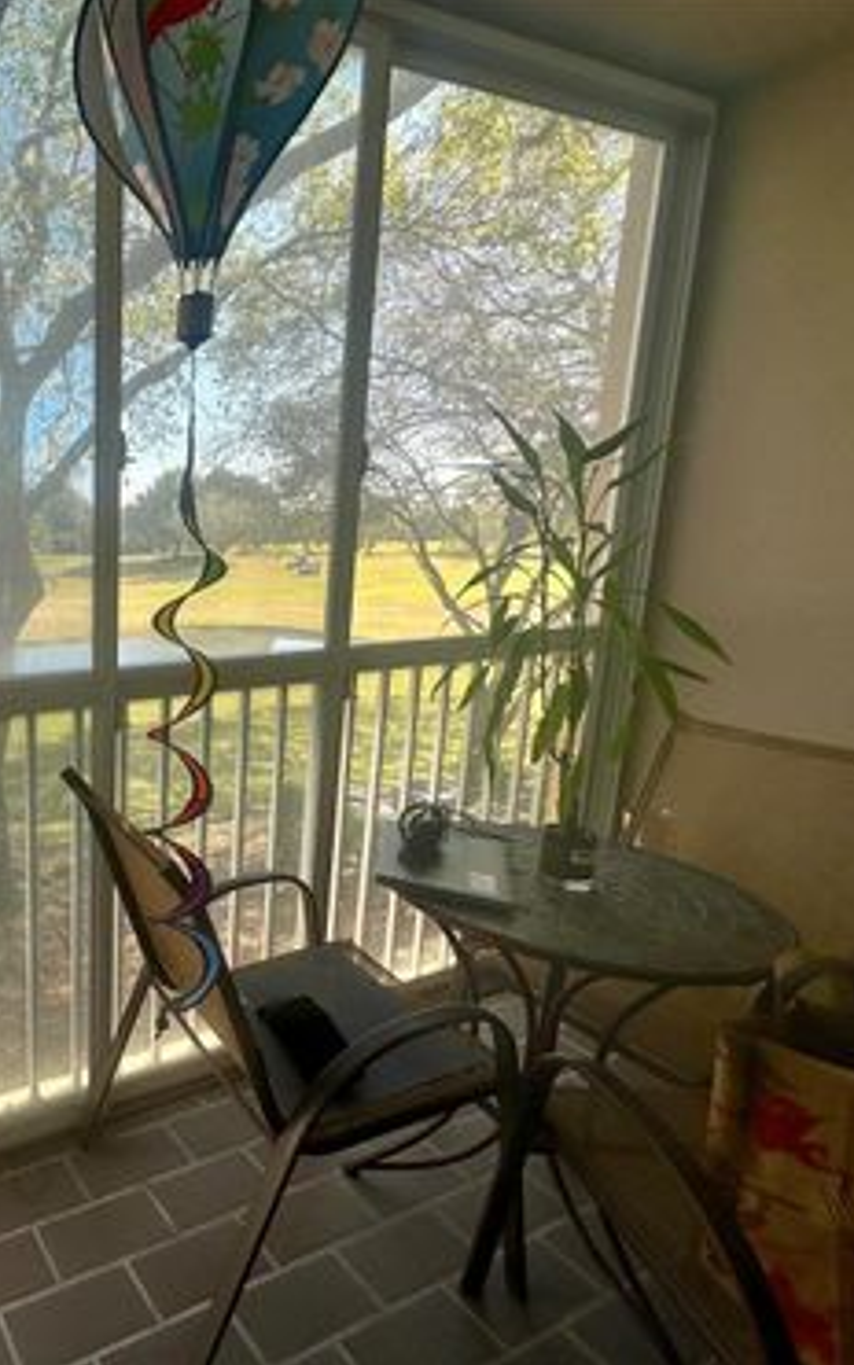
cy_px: 679
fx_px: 744
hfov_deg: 49.2
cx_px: 7
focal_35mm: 20
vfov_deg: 85.1
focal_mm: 2.22
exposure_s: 1/240
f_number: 2.2
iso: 40
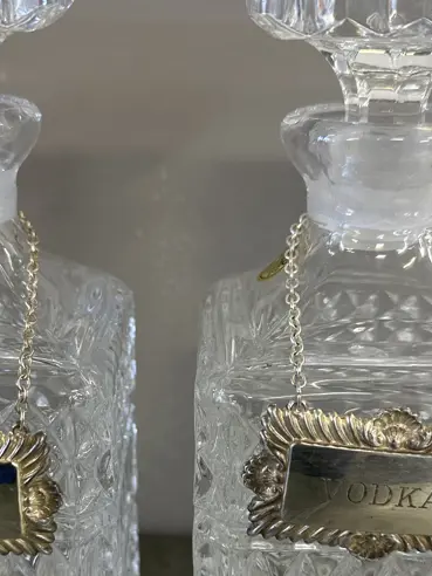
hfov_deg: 29.0
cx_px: 169
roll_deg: -0.7
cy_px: 431
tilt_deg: -26.8
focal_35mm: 50
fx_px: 832
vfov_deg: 37.3
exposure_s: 1/50
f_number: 1.78
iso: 125
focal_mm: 6.86
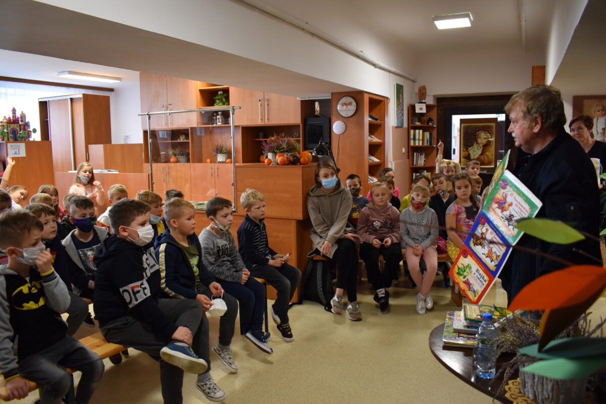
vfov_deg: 47.9
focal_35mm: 27
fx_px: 454
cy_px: 202
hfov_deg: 67.4
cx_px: 303
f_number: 4
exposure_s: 1/60
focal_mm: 18
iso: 800
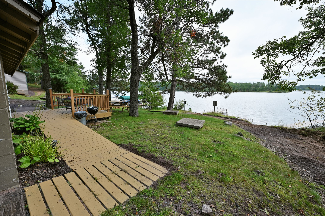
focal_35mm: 15
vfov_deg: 77.3
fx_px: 135
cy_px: 108
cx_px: 162
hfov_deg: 100.4
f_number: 5.6
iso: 250
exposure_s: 1/400
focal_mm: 15
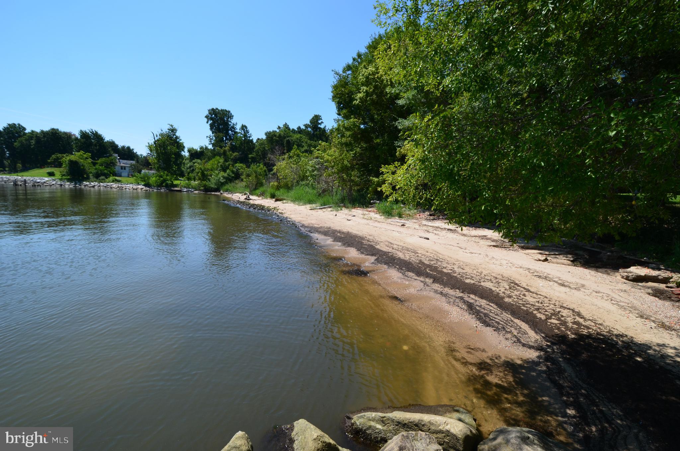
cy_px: 226
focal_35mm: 15
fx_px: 283
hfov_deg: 100.5
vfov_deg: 77.1
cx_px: 340
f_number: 10
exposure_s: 1/250
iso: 220
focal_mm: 10
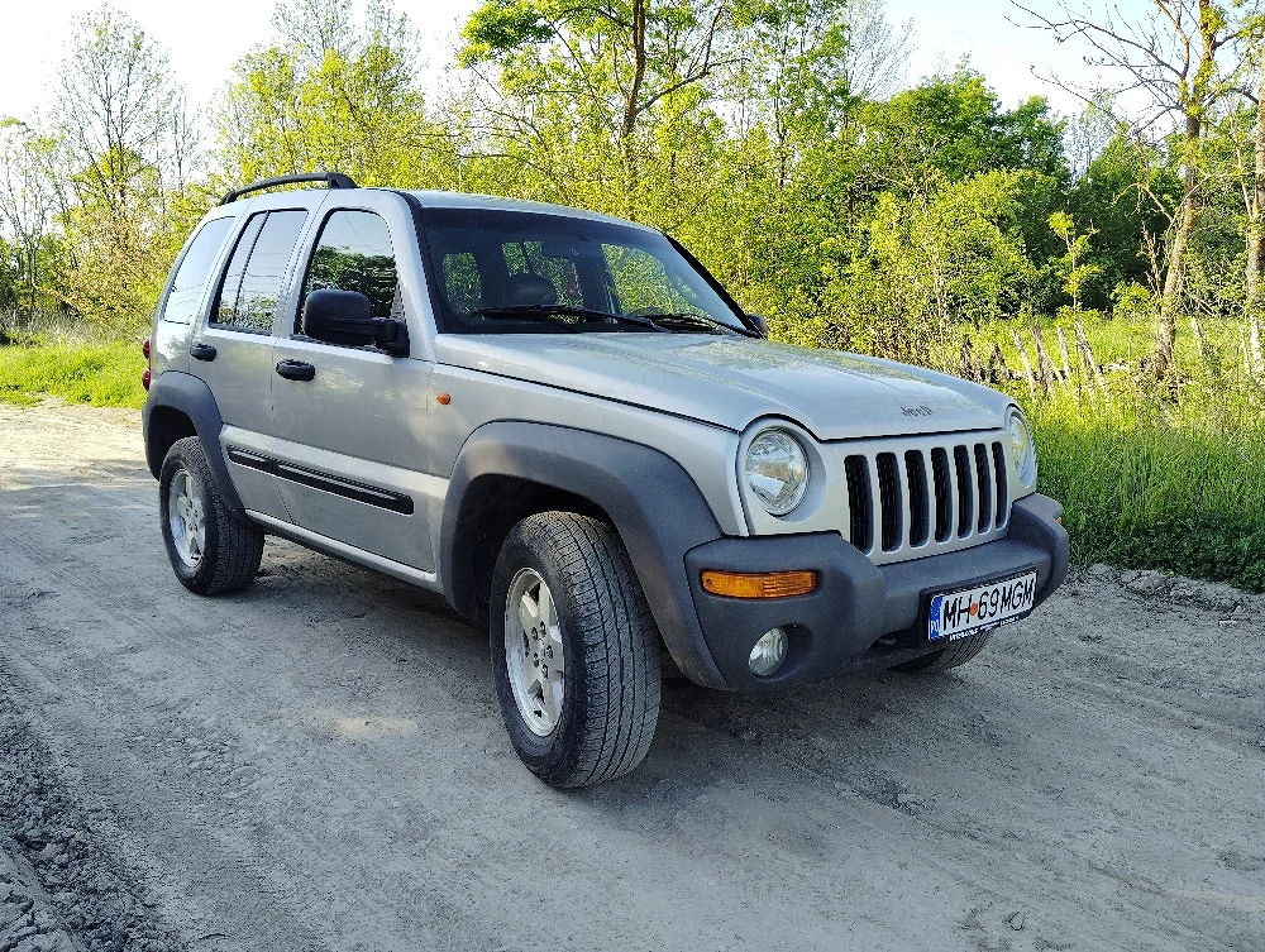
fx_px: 1025
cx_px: 632
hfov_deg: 63.4
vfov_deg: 49.9
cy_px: 476
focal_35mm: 28
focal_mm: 4.22
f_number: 1.8
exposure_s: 1/147
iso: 50
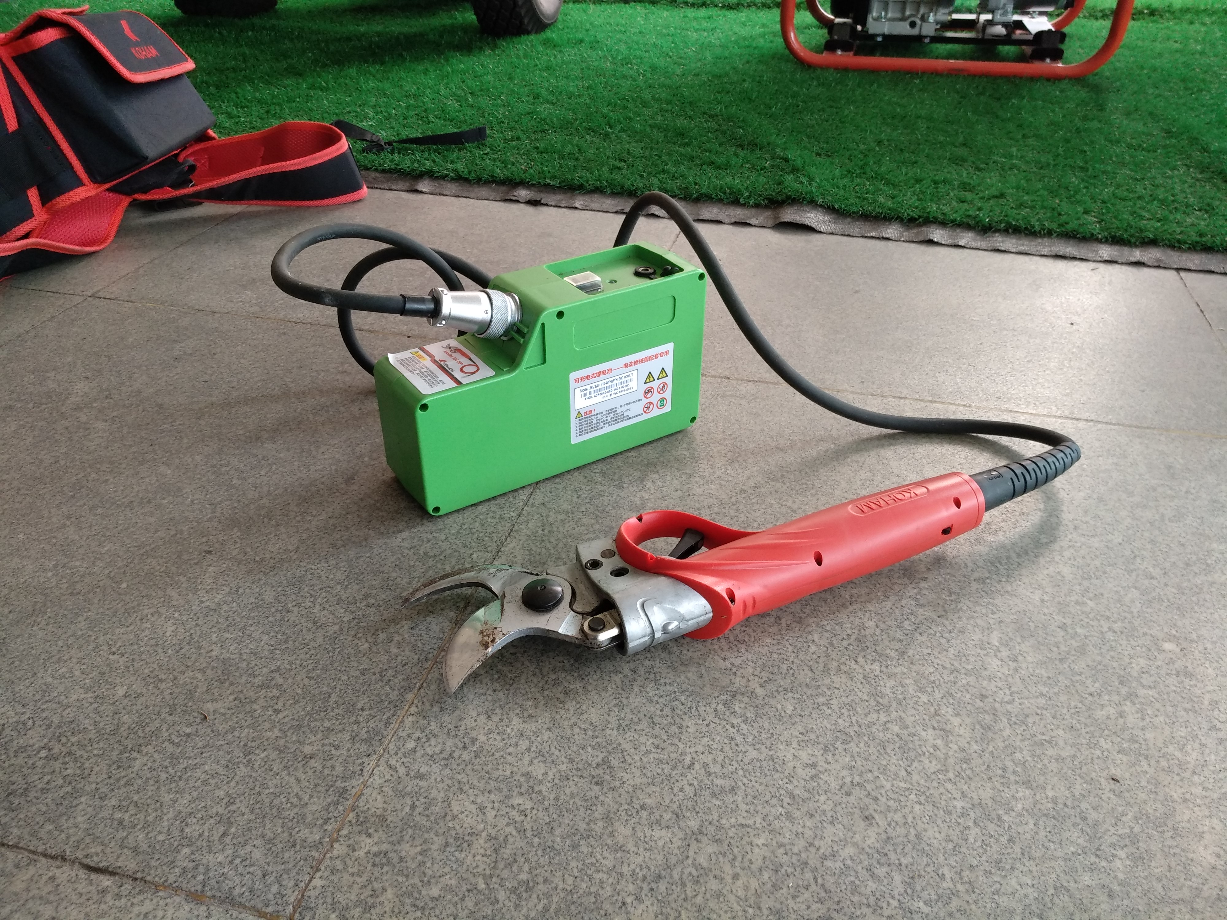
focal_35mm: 22
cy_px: 460
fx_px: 780
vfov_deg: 61.1
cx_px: 614
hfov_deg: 76.4
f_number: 2.2
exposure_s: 1/100
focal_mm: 3.81
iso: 250
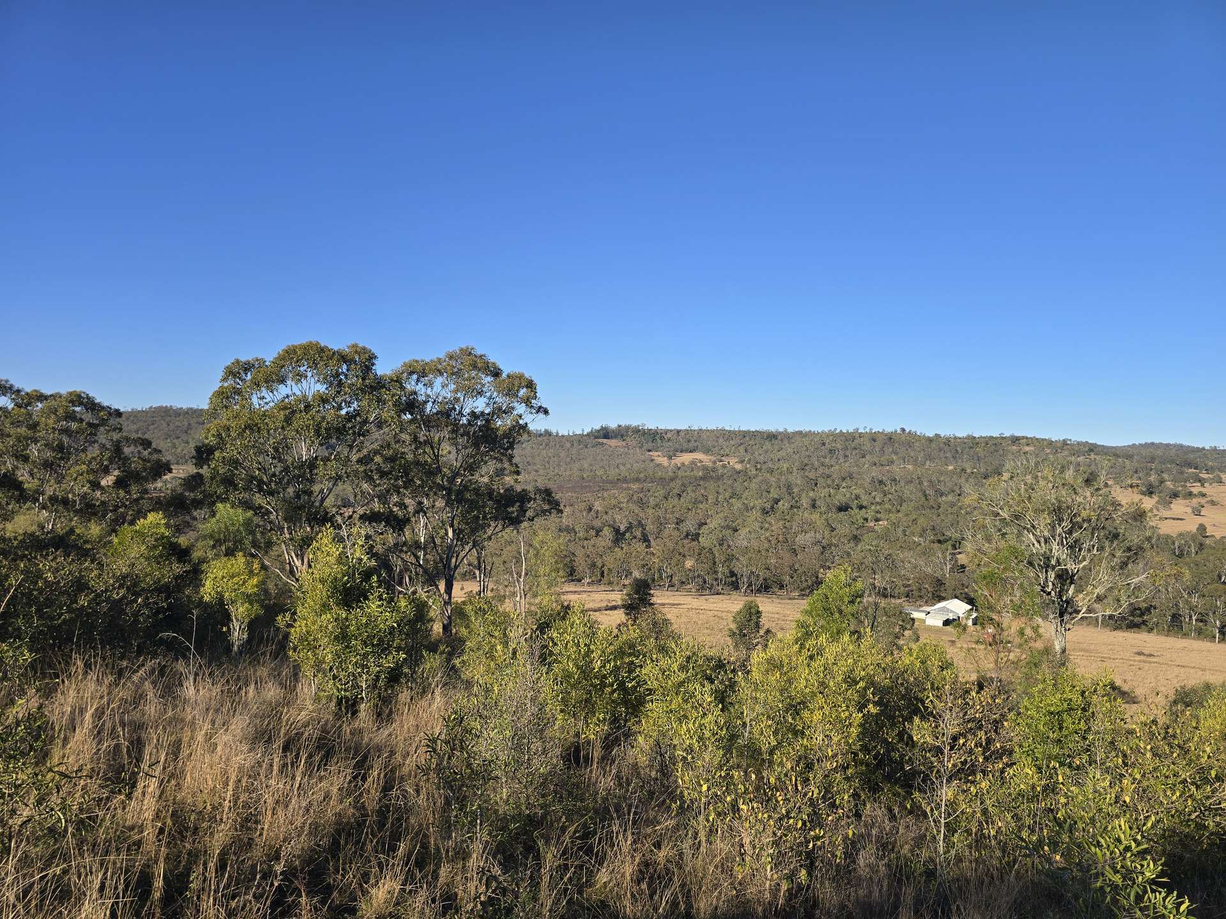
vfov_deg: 58.9
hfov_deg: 73.9
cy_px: 460
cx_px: 613
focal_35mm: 23
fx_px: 815
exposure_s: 1/631
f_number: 1.7
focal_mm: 6.3
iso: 12
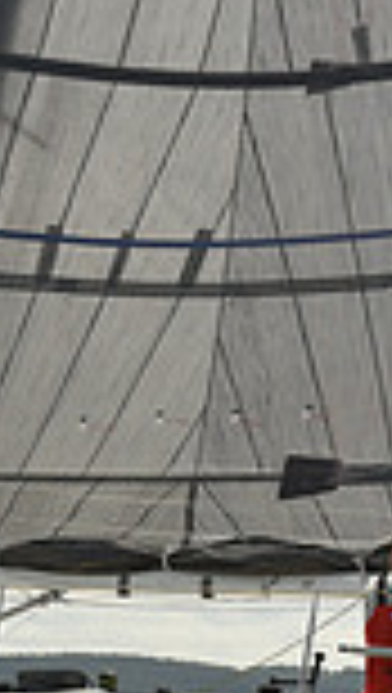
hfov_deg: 4.4
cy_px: 664
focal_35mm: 276
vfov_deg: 7.8
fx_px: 5083
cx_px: 90
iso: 250
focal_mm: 70
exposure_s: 1/800
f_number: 10
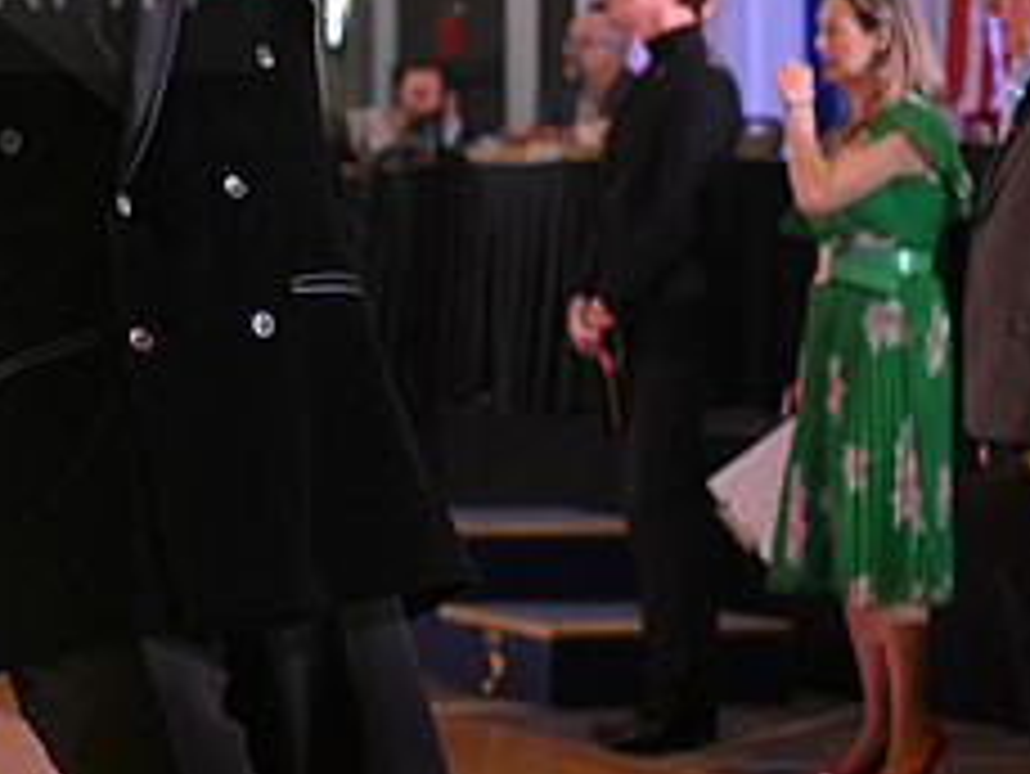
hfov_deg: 10.2
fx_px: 5656
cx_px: -220
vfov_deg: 7.8
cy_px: -47
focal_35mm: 190
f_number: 4.5
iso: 1600
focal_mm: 78
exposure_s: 1/250
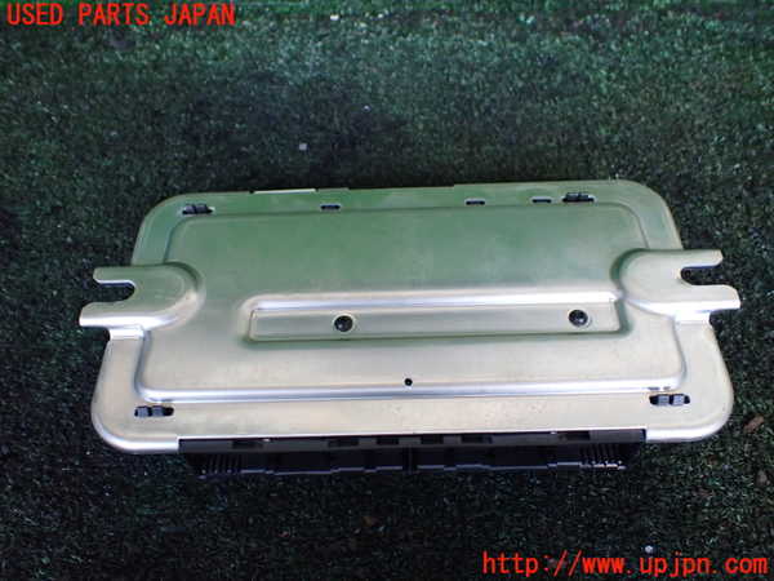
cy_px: 290
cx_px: 387
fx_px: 671
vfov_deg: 46.8
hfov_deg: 60.0
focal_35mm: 30
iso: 640
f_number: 2.3
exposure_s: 1/125
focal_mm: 5.4
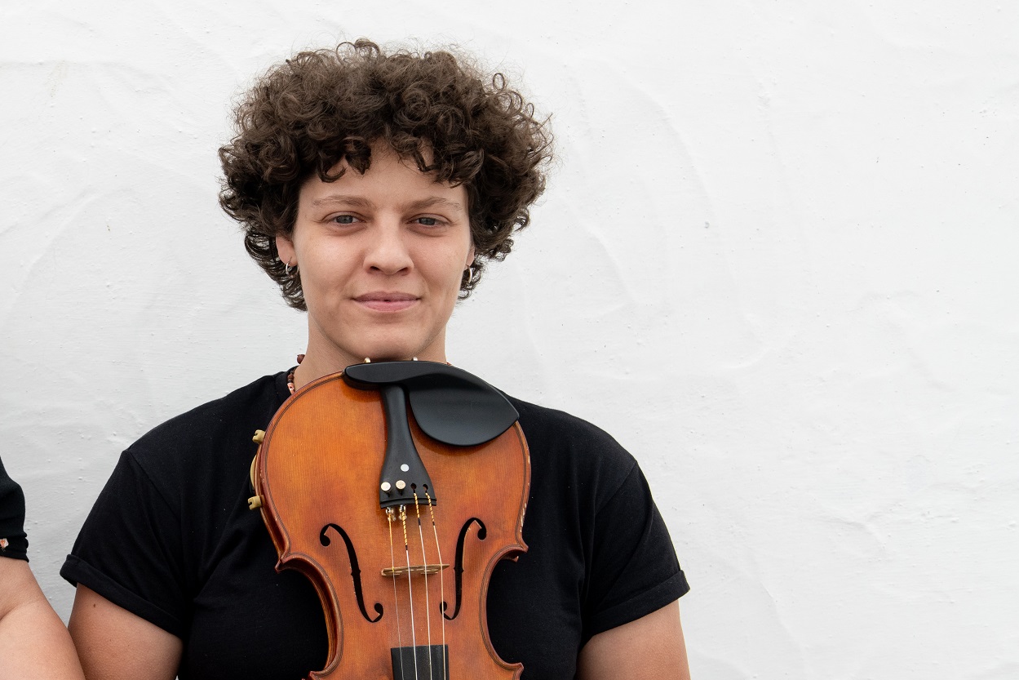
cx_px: 64
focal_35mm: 73
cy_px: 379
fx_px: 2066
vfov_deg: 18.7
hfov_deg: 26.6
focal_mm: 38
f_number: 5.6
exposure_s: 1/320
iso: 200
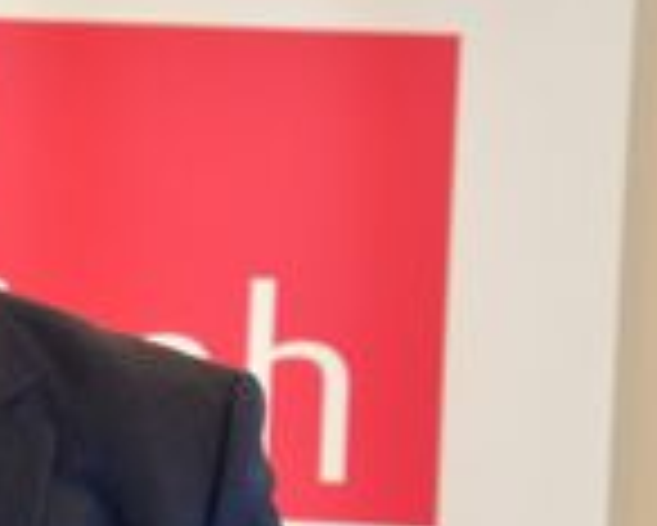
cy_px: 308
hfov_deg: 5.6
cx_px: -202
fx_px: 6732
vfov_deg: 4.5
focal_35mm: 346
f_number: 5.3
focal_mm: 70
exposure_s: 1/60
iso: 1100
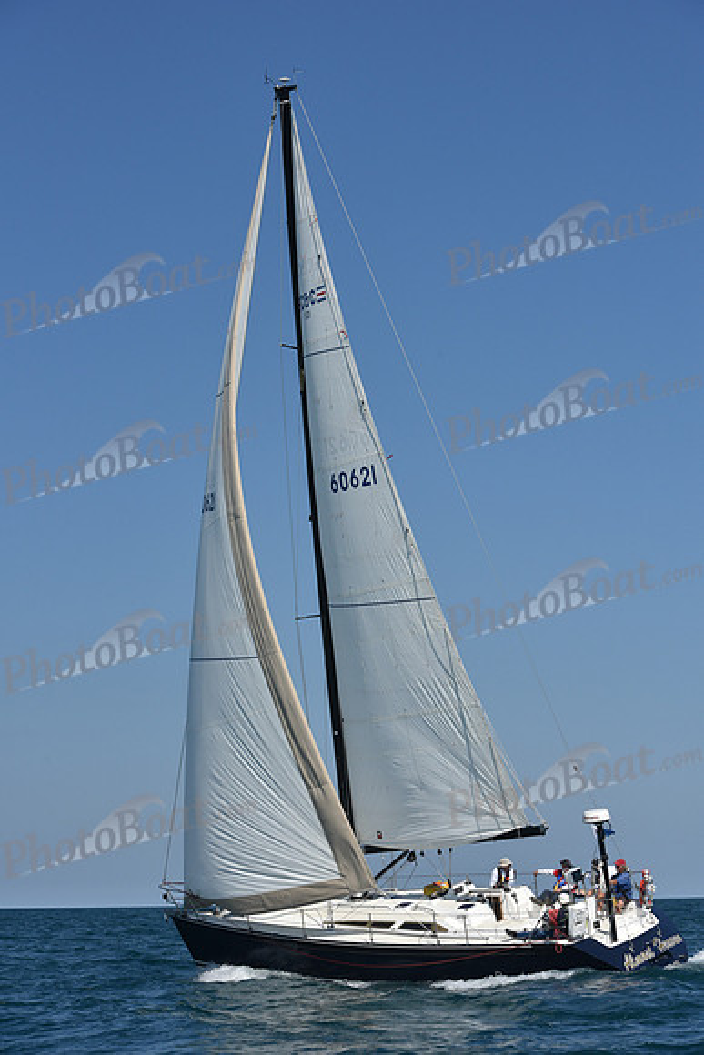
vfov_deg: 28.8
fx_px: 2052
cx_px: 352
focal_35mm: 70
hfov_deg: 19.5
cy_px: 528
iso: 250
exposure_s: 1/1600
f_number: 8
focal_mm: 70
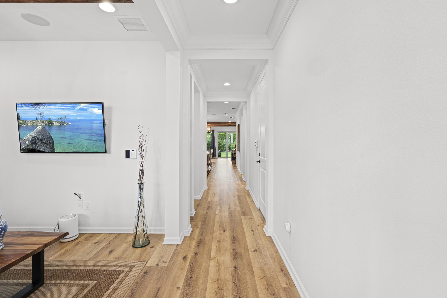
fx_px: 199
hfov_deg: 96.7
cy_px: 149
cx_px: 224
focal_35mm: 16
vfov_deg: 73.8
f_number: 8
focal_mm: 16
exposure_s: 1/13
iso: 800
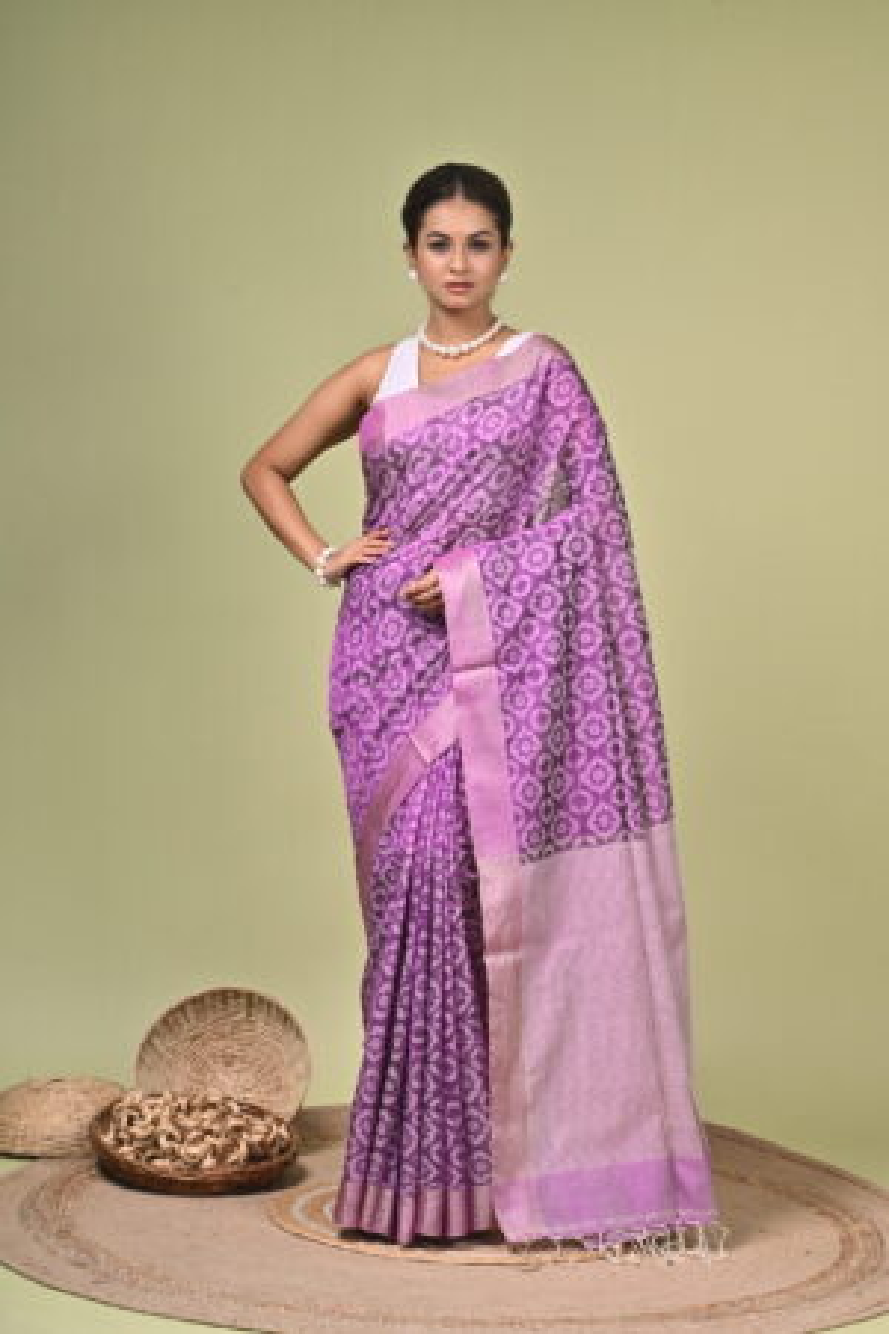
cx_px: 444
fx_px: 3148
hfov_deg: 16.1
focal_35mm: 85
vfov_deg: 23.9
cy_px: 667
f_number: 8
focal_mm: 85
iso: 400
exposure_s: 1/160
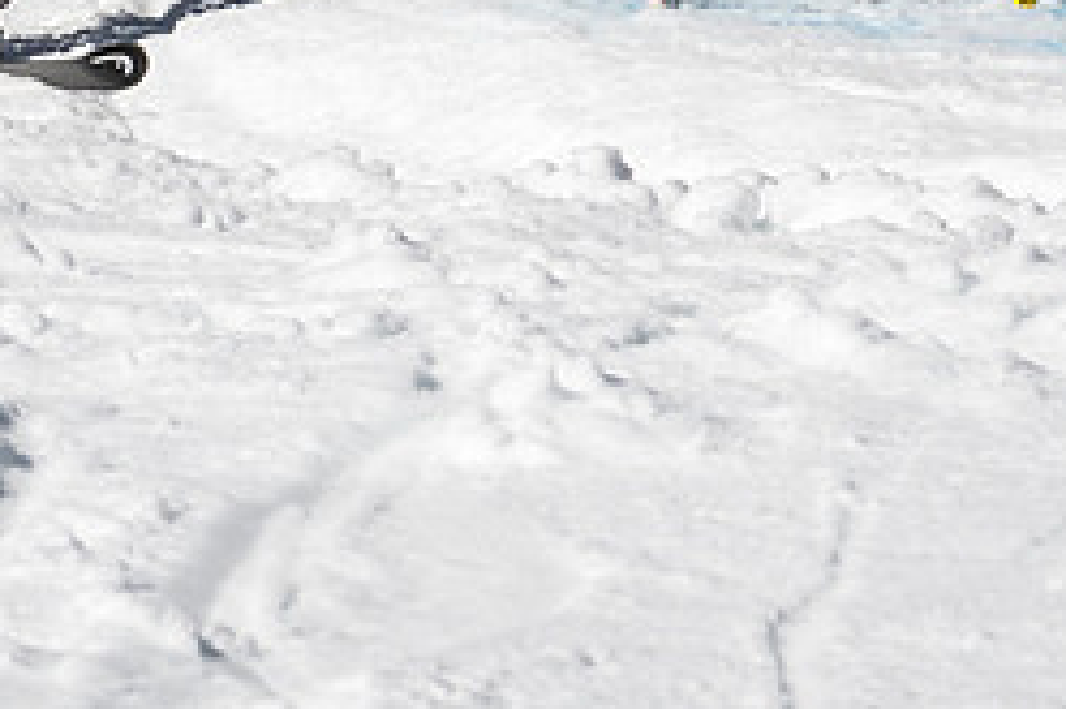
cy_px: -298
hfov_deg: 1.1
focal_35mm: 1917
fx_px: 56725
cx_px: 159
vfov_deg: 0.7
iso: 200
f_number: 8
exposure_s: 1/2000
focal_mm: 400
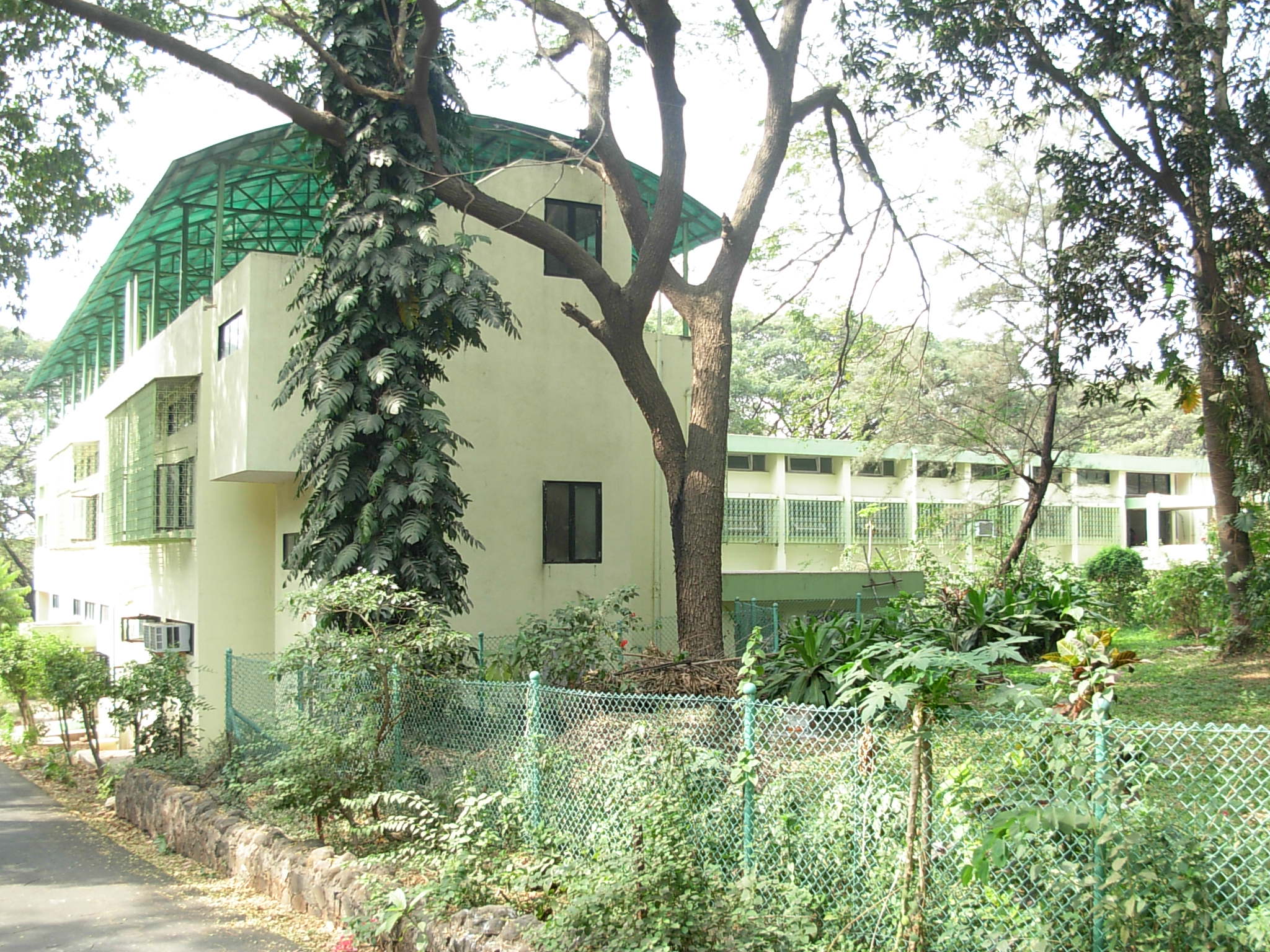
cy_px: 476
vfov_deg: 37.7
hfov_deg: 49.0
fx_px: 1394
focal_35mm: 38
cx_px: 635
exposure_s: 1/85.4
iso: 79
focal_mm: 6.3
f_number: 2.9
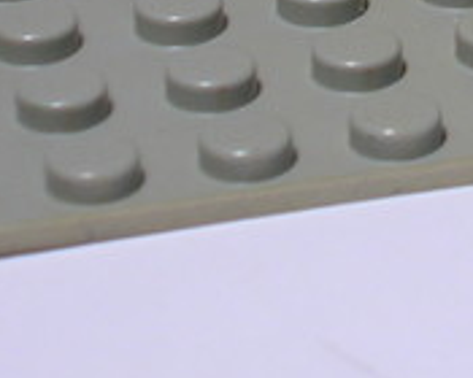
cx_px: 892
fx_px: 4424
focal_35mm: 316
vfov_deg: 4.8
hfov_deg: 6.0
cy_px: -385
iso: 50
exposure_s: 1/22.2
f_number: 3.6
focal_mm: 10.4
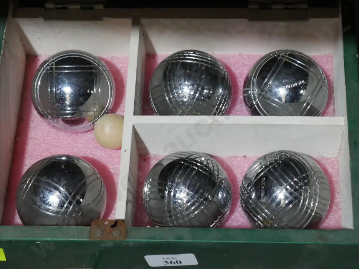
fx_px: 902
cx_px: 190
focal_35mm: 87
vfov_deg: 17.0
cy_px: 138
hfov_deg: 22.5
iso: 1600
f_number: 7.1
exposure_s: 1/100
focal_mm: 40
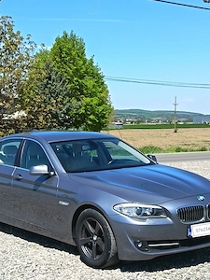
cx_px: 98
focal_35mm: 64
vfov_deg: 30.2
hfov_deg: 22.9
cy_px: 173
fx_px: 518
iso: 100
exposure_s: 1/588
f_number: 1.75
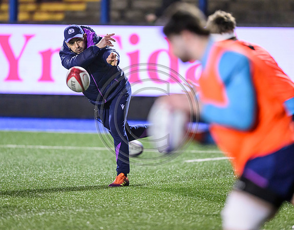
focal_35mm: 445
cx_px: 121
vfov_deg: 3.4
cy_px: 115
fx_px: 3839
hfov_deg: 4.4
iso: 5000
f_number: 3.2
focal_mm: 400
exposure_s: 1/500
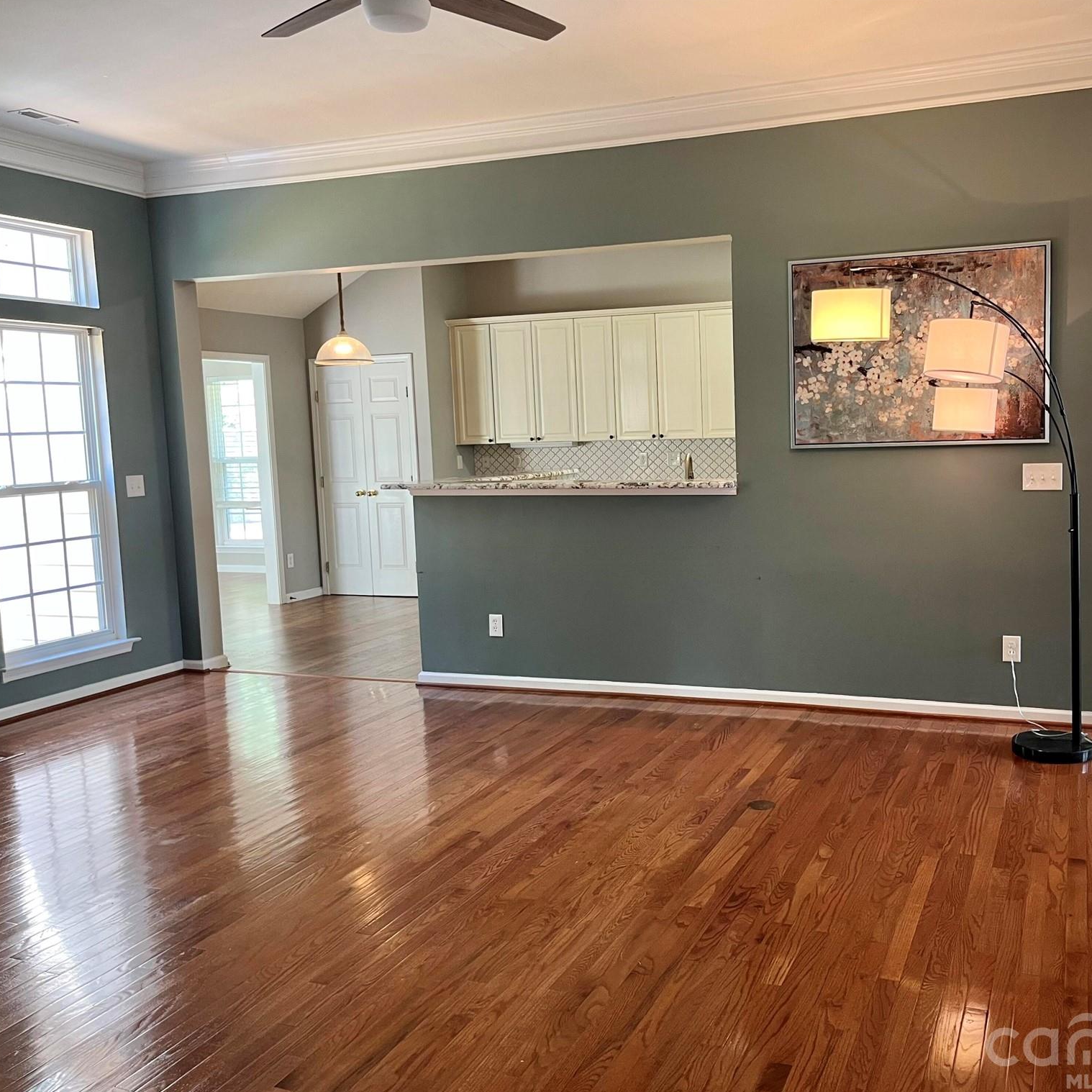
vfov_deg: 52.5
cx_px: 682
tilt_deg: -5.9
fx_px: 1106
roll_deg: +2.1
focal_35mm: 31
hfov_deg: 52.0
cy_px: 549
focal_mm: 5.1
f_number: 1.6
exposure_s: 1/60
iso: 125
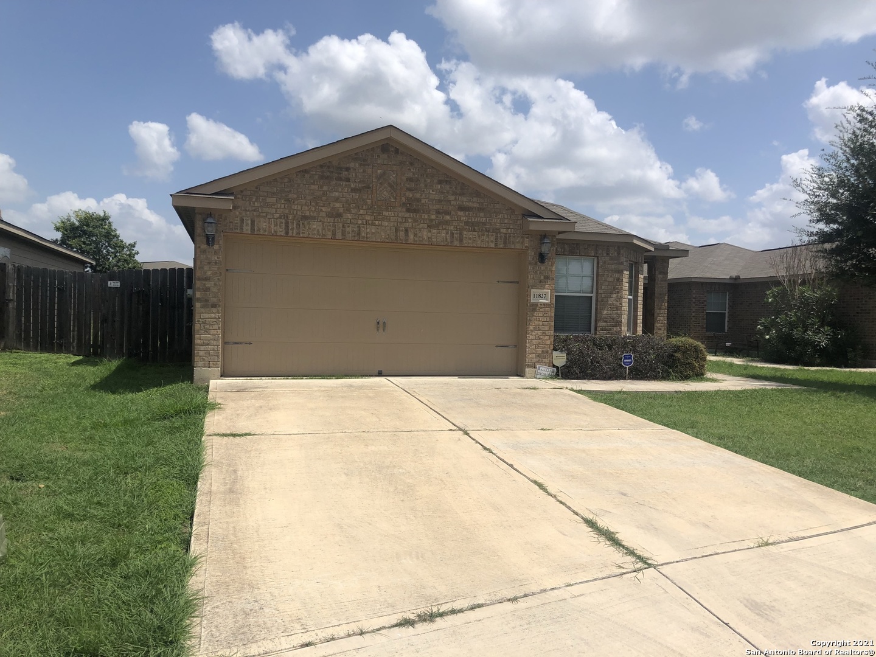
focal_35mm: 28
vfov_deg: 49.7
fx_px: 709
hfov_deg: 63.4
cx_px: 438
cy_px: 328
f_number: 1.8
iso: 20
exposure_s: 1/4049
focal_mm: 4
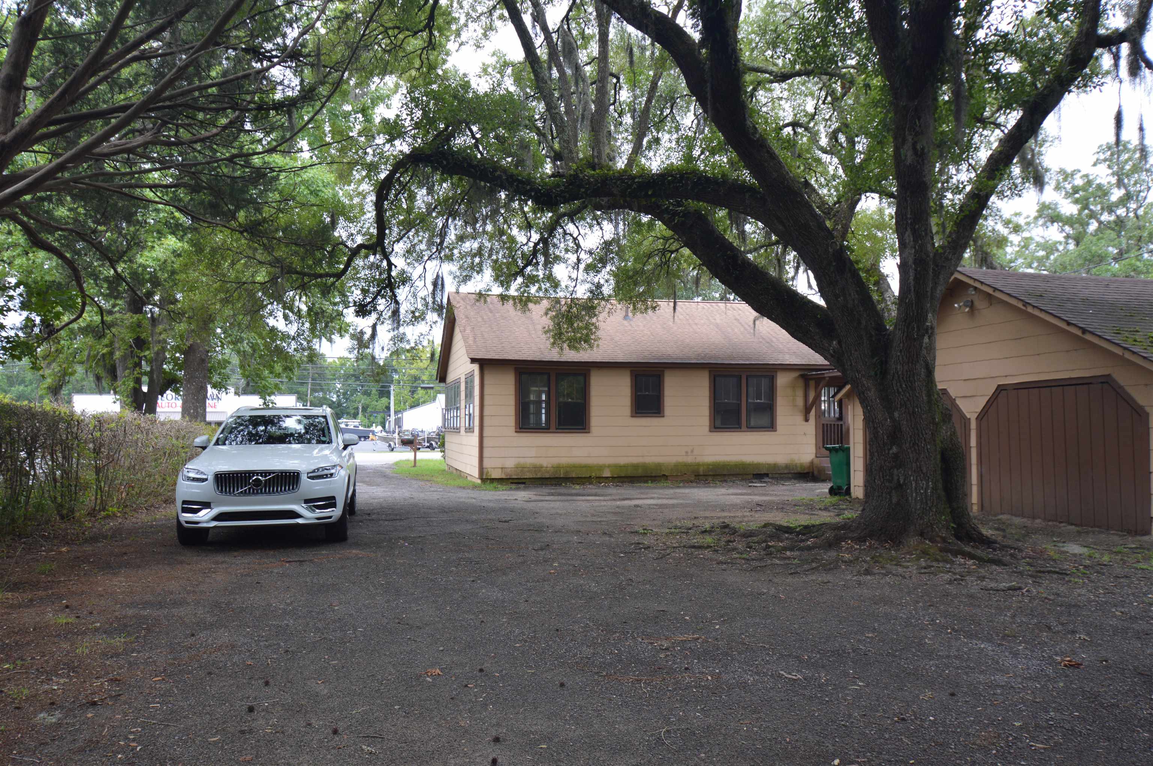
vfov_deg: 50.3
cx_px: 576
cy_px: 383
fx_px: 816
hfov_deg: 70.5
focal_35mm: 26
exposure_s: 1/60
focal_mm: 17
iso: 200
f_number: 5.6
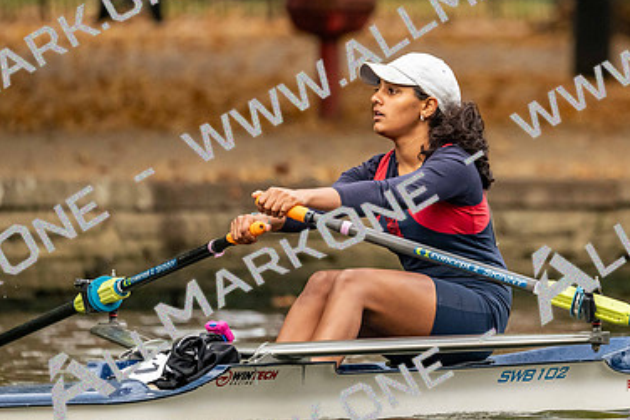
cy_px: 166
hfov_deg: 3.3
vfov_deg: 2.2
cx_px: 389
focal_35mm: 617
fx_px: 10801
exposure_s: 1/2500
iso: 4000
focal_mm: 400
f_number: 4.5
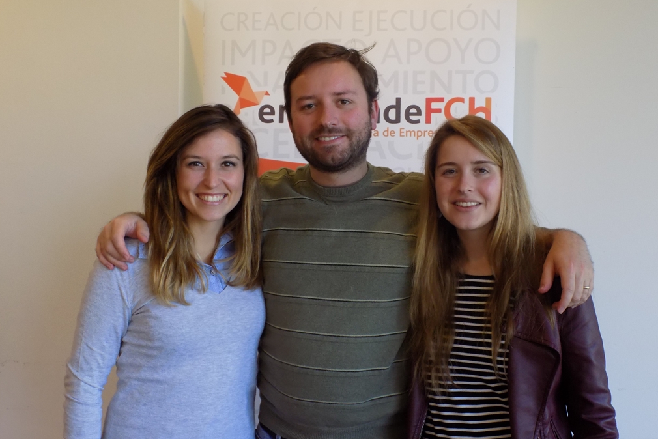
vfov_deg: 34.2
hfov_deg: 49.5
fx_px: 713
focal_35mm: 39
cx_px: 331
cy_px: 238
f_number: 3.5
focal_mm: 6.6
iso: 250
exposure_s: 1/30
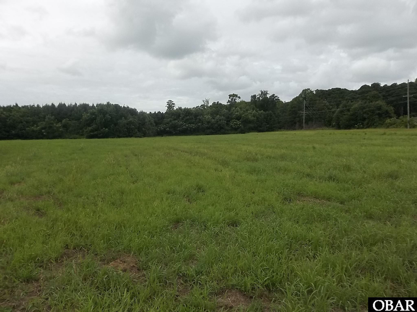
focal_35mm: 27
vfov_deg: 51.4
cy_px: 156
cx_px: 208
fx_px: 325
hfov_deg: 65.3
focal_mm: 4.9
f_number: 8.9
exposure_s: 1/200
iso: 80
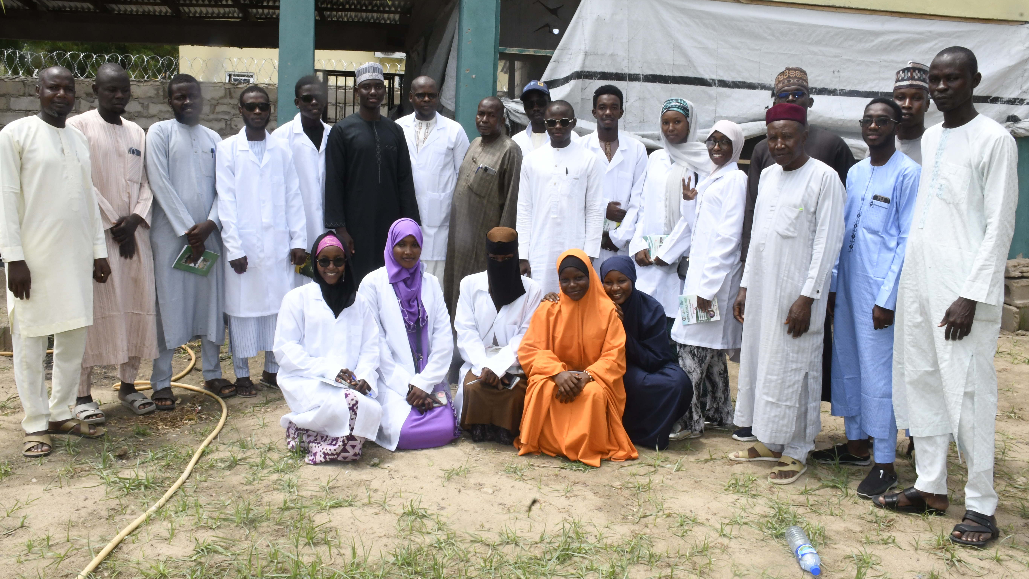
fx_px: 873
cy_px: 239
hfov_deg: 61.0
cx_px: 509
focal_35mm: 32
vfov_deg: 36.6
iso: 1250
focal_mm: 20
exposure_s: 1/250
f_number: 22
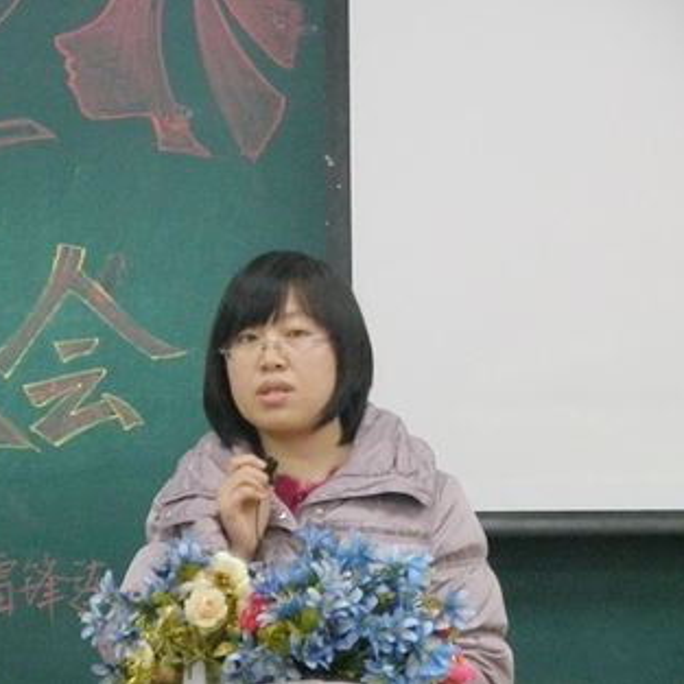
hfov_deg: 6.4
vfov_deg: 6.4
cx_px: 260
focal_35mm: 273
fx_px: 6103
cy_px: 342
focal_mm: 40.87
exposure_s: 1/60
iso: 1600
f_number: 4.4
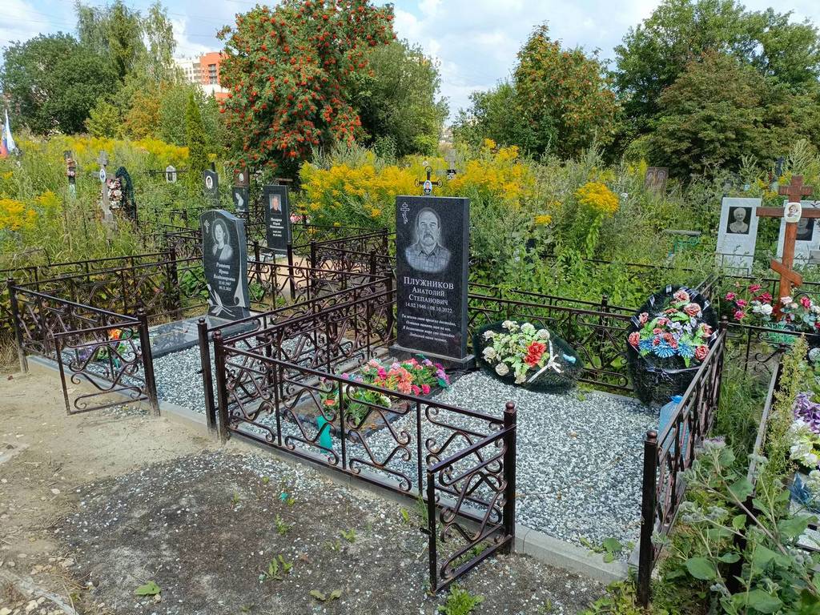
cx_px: 410
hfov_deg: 69.4
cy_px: 308
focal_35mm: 25
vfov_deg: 54.9
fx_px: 592
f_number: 1.69
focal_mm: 4.76
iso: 117
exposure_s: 1/707
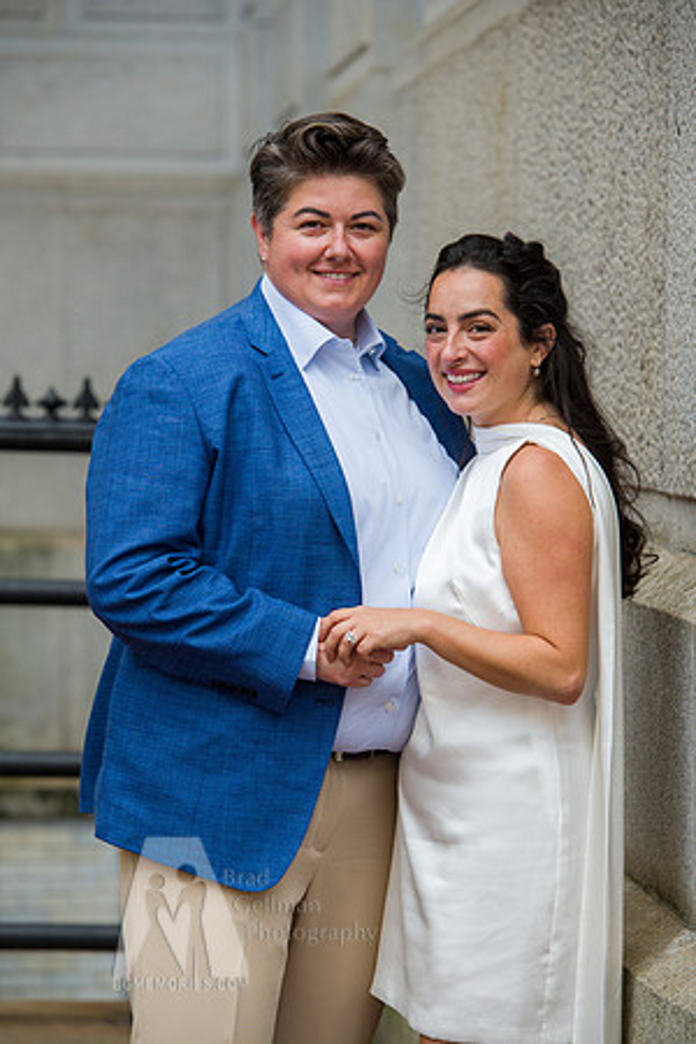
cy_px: 522
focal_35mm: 165
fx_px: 4785
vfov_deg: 12.5
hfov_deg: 8.3
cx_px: 348
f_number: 5
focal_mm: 165
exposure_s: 1/320
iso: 800
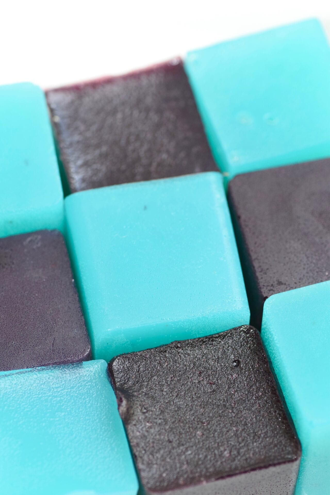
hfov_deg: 8.7
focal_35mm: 158
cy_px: 248
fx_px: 2165
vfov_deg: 13.0
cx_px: 165
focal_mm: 105
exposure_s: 1/125
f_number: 5.6
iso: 800
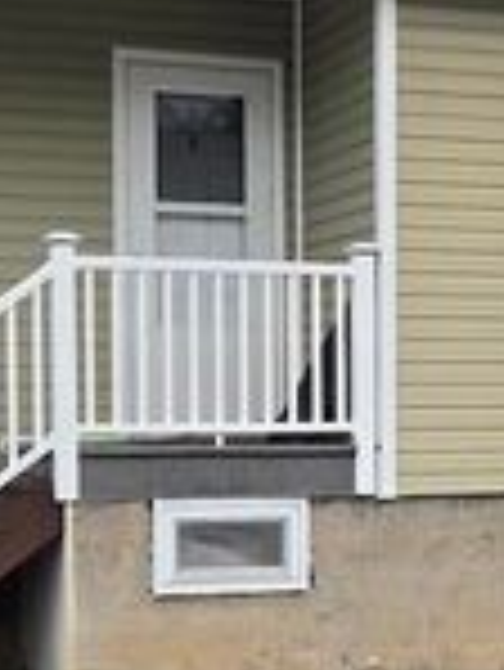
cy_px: 488
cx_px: 504
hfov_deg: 14.2
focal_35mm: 103
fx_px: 1997
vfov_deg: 19.0
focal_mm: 5.4
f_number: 1.8
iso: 25
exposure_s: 1/1336
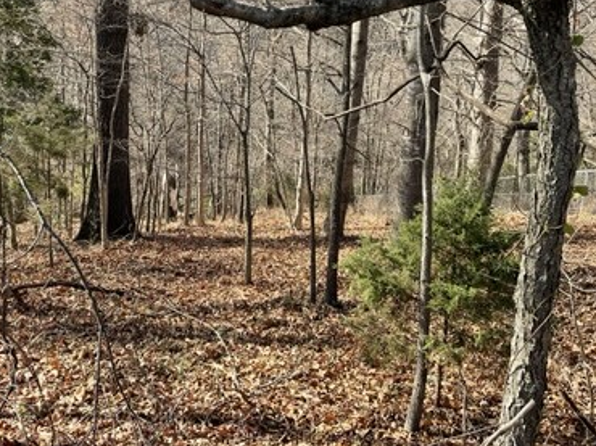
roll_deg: -2.9
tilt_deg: -12.3
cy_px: 163
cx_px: 219
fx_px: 774
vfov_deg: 32.0
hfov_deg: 41.8
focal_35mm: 45
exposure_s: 1/861
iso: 32
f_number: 1.6
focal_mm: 4.2
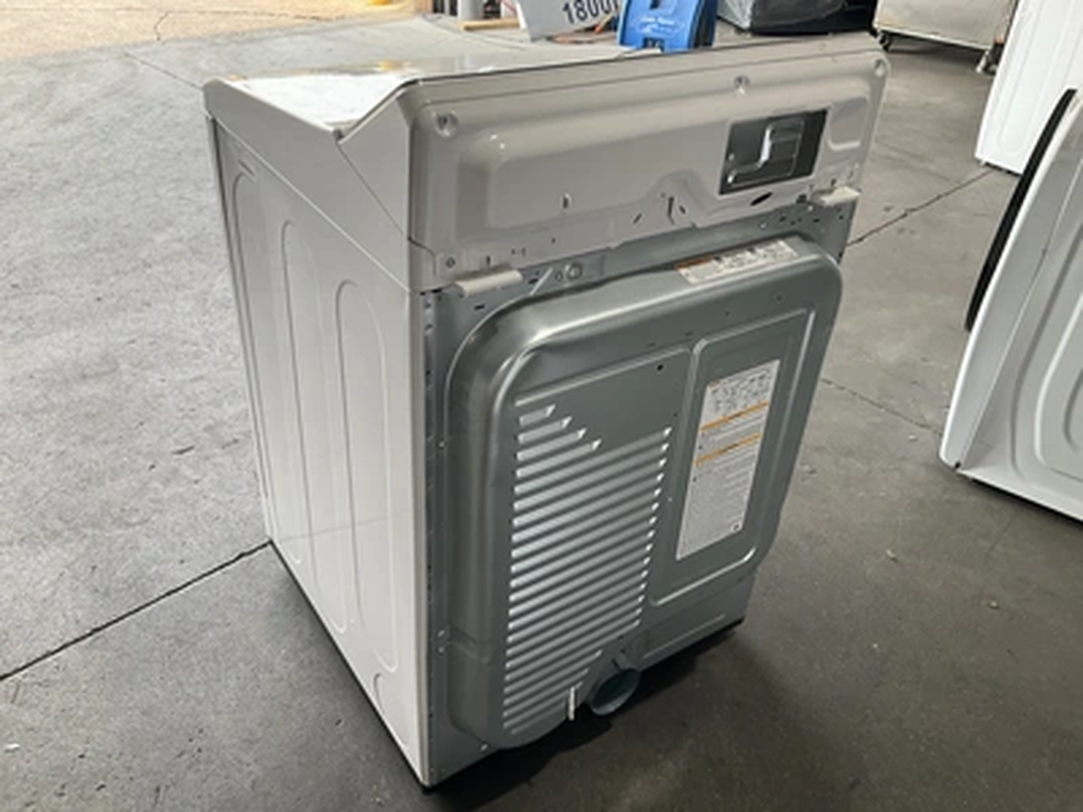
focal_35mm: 29
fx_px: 907
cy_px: 406
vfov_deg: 48.2
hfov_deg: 61.7
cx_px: 542
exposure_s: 1/122
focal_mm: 3
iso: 25
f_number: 1.8
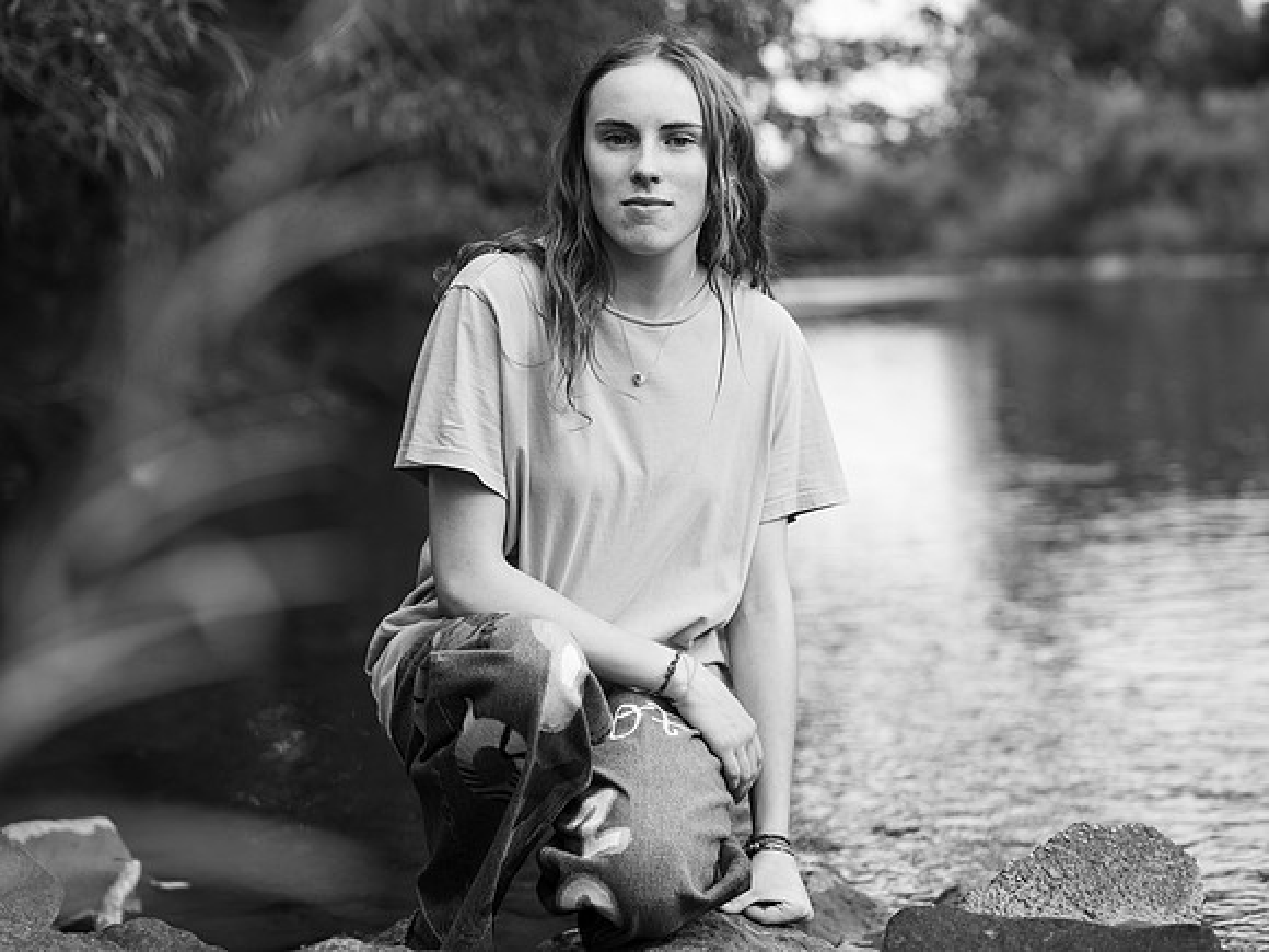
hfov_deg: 21.3
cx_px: 634
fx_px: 3372
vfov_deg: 16.1
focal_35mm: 92
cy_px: 476
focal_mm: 85
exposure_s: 1/320
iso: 800
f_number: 3.2
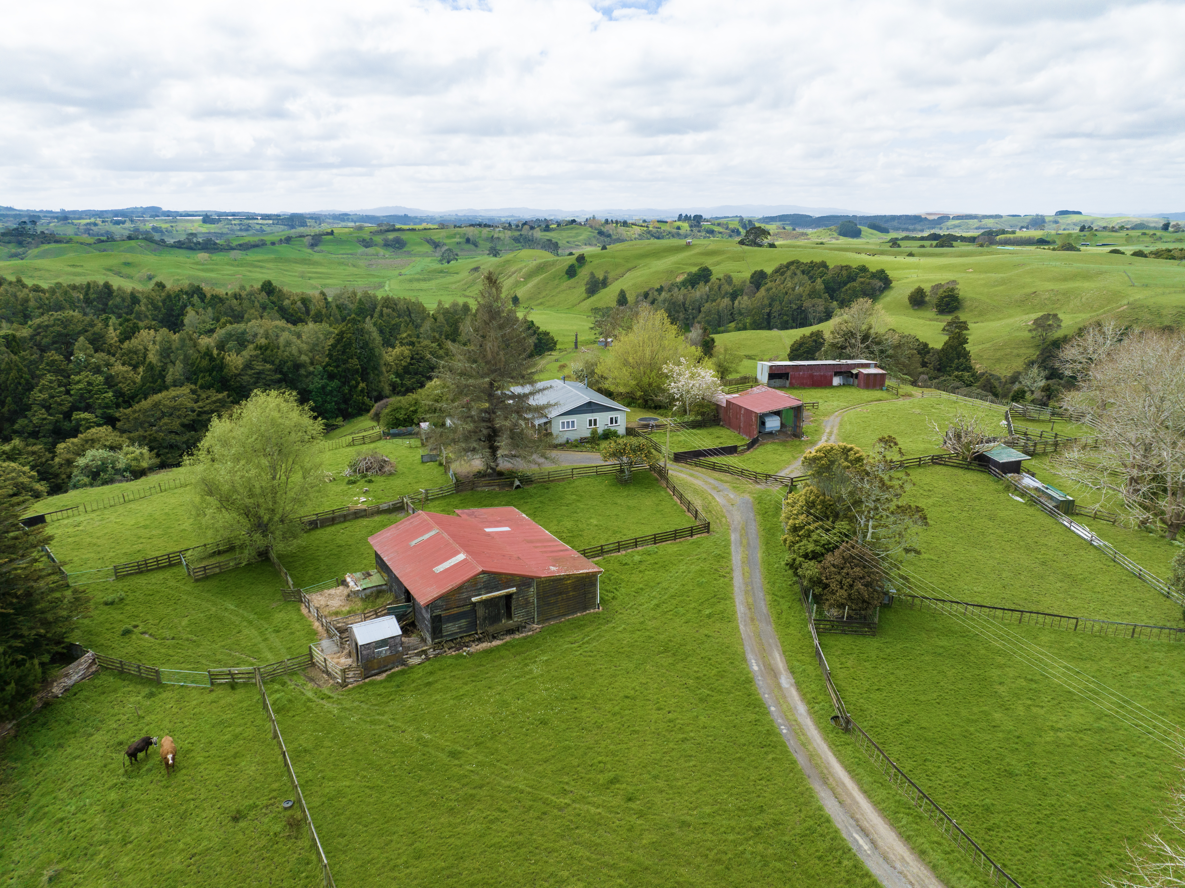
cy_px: 444
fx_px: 821
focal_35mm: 24
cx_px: 592
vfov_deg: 56.8
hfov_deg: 71.6
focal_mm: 12.29
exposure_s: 1/3200
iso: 210
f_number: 2.8
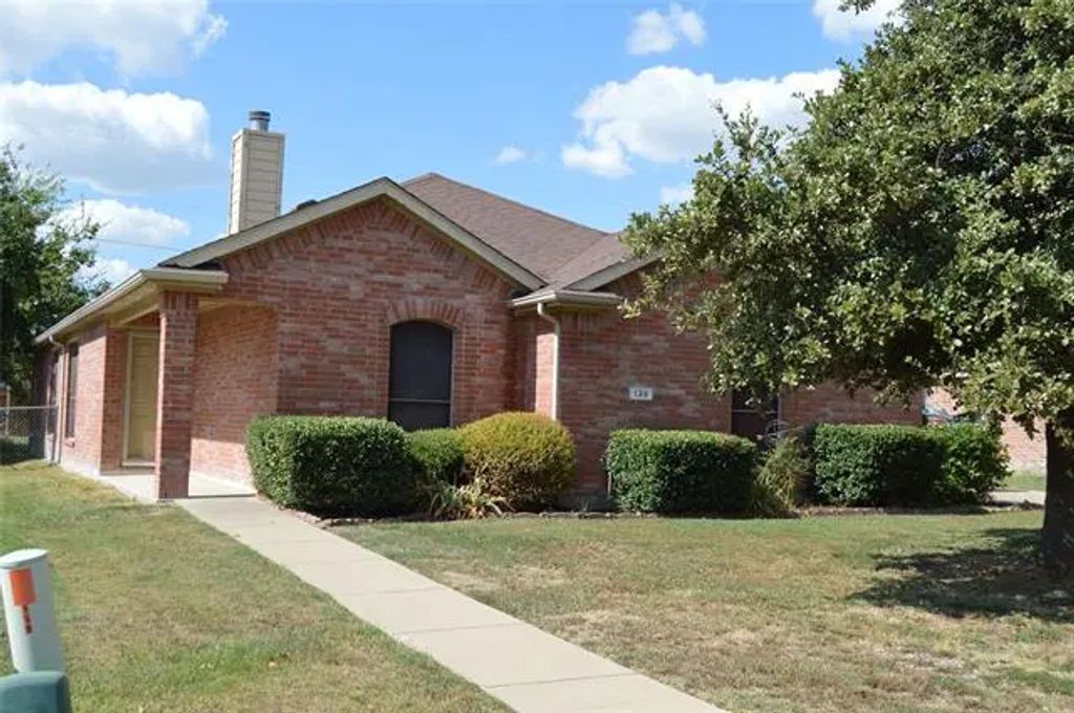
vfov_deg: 34.1
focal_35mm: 39
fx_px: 1162
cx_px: 537
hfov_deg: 49.6
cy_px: 356
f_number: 8
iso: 100
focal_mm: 26
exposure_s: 1/250
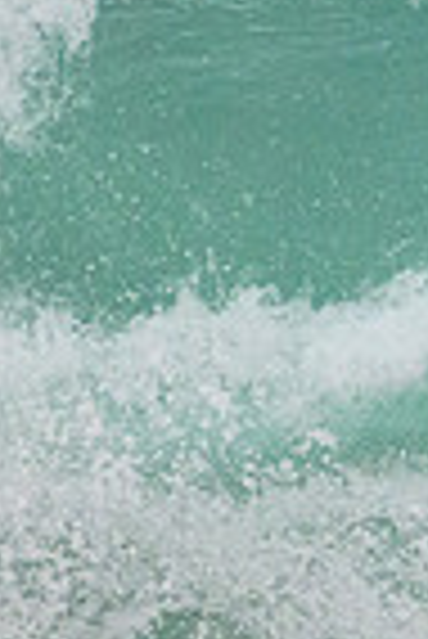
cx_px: 1185
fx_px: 58044
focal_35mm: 3263
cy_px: 155
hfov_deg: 0.4
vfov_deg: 0.6
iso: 5000
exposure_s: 1/2000
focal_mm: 800
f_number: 11
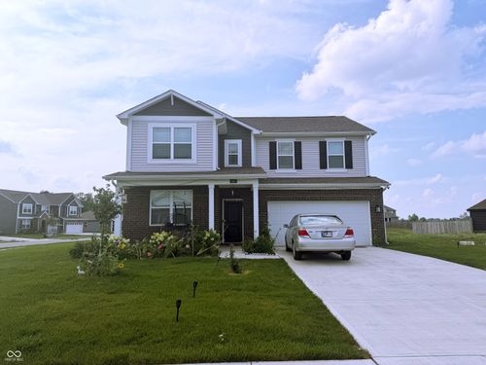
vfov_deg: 56.8
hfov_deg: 71.6
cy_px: 182
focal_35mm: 24
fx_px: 337
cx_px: 243
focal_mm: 6.76
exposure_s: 1/8130
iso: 80
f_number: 1.78
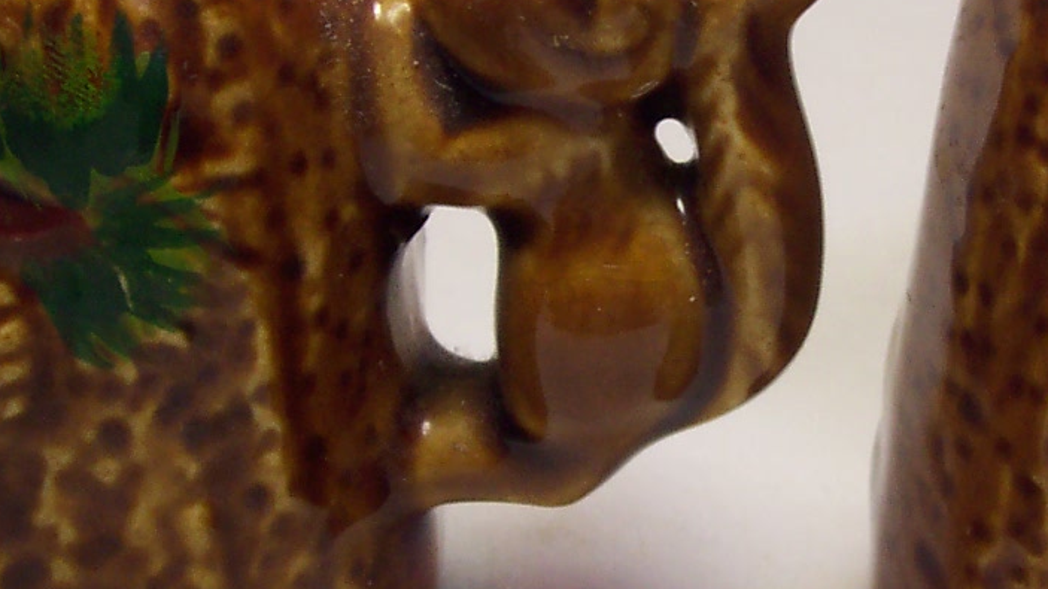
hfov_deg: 22.2
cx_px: 824
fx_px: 2639
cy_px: 286
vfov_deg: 12.7
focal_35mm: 95
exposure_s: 1/60
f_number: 2.8
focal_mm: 5.6
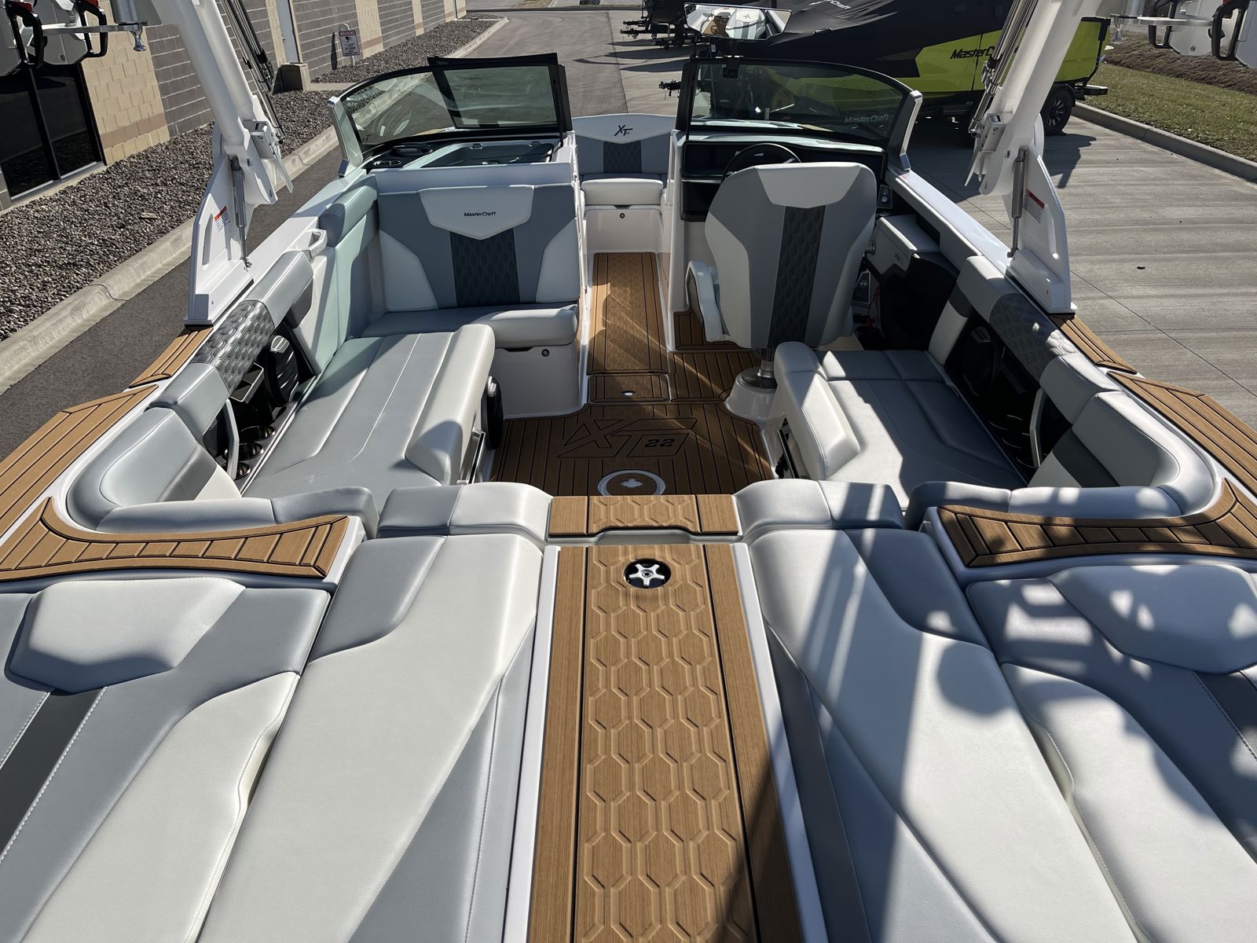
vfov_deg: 53.1
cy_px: 472
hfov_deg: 67.3
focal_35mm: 26
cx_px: 628
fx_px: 944
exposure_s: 1/4854
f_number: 1.6
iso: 50
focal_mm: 5.1
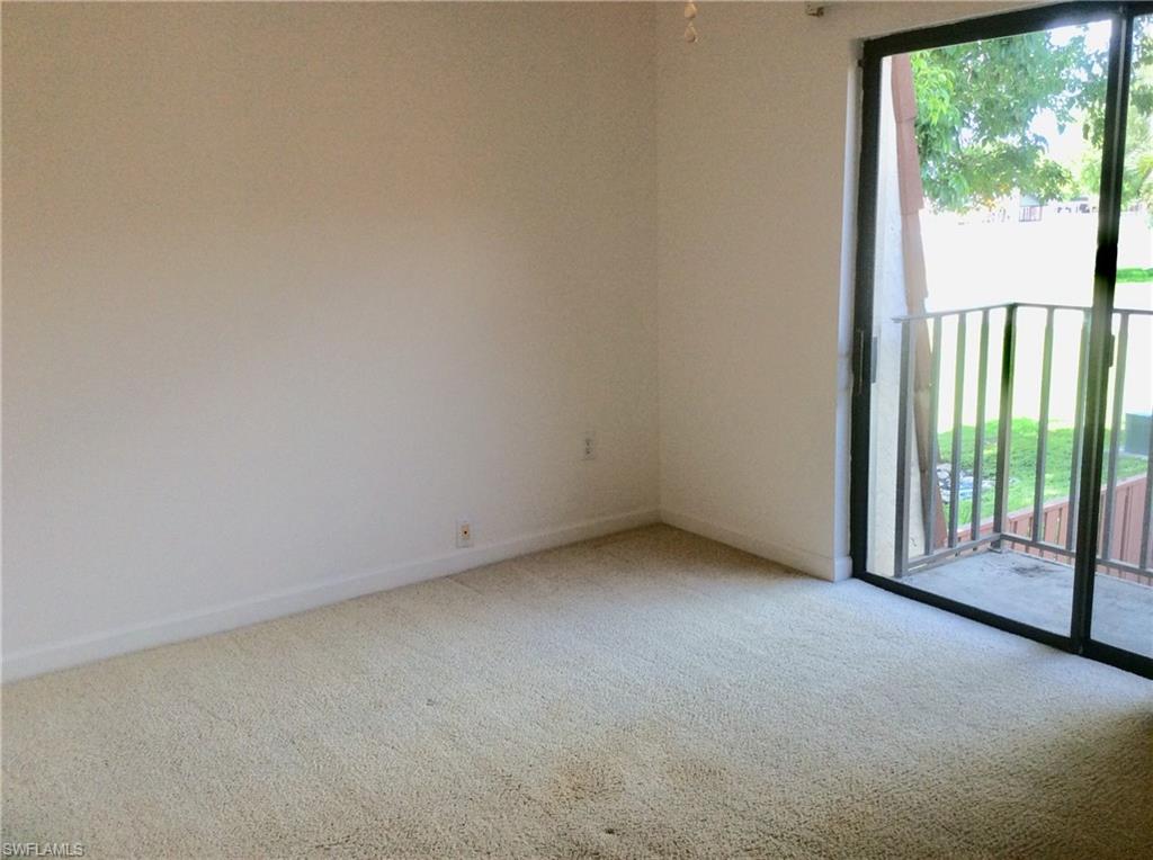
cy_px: 430
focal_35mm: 32
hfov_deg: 56.9
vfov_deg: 44.0
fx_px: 1064
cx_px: 576
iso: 64
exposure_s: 1/120
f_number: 2.4
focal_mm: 3.3
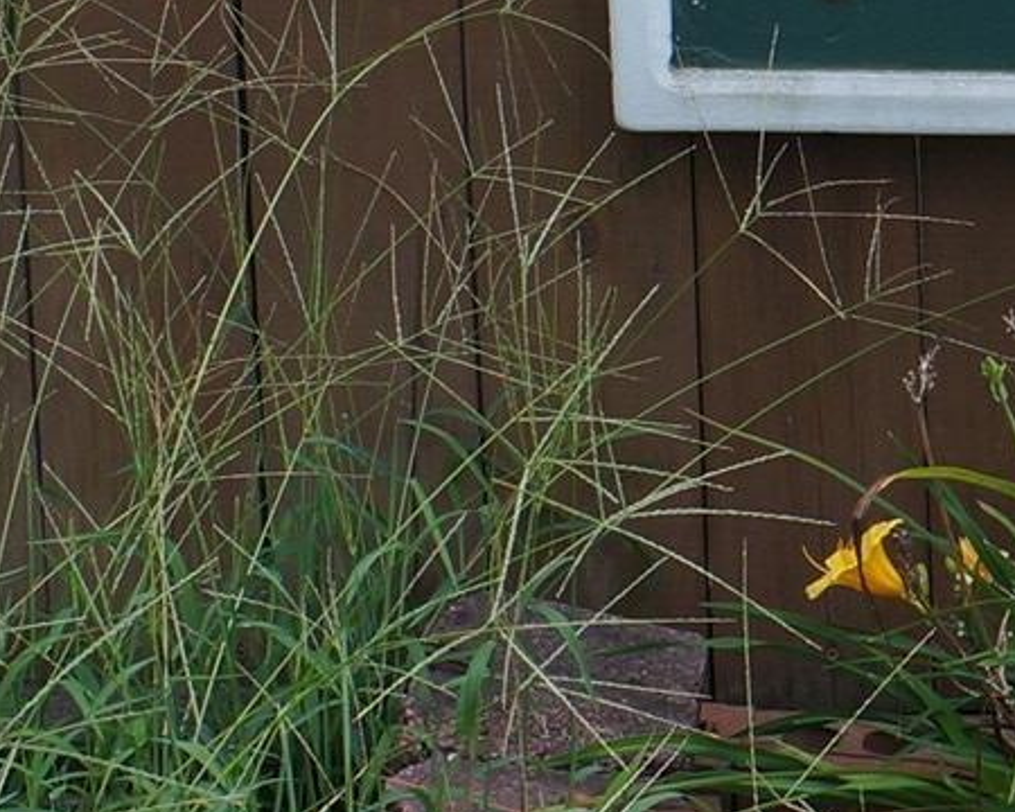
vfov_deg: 6.9
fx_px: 6655
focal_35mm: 222
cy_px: -212
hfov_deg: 8.4
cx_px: 1777
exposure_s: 1/60
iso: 100
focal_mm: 29
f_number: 4
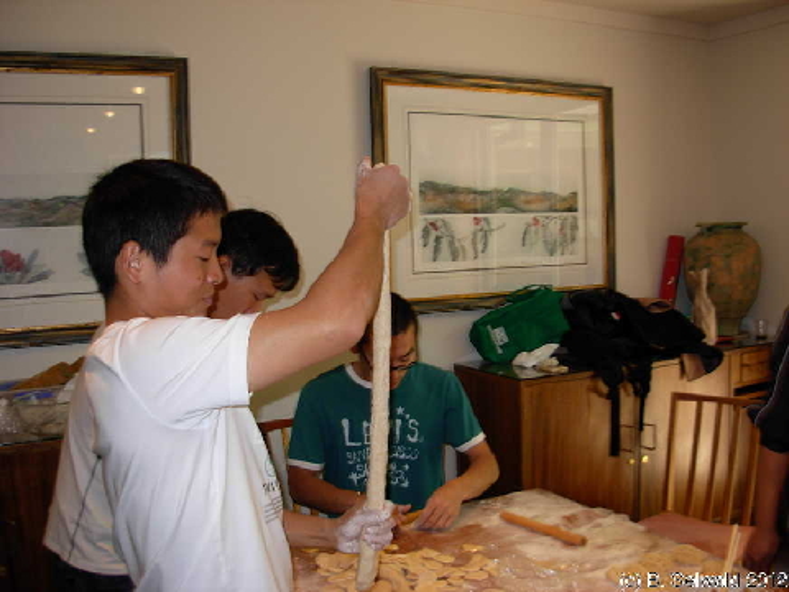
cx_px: 394
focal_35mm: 38
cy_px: 296
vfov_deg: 37.7
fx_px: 866
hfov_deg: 49.0
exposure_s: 1/32
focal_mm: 6.3
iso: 79
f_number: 2.9
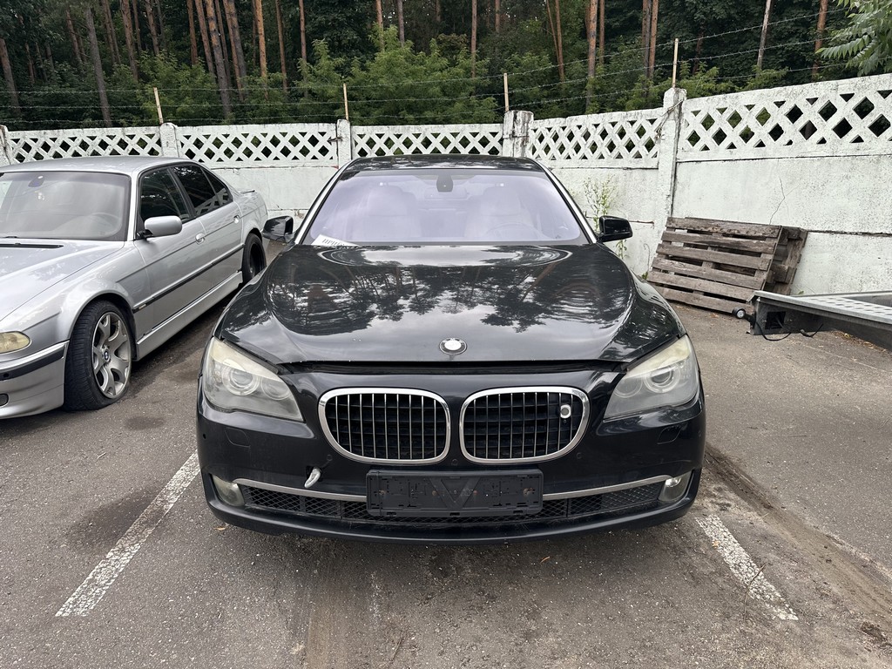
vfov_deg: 56.8
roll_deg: -0.4
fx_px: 618
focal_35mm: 24
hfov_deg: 71.6
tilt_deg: -16.1
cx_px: 446
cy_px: 334
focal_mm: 6.86
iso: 80
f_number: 1.78
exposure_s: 1/935
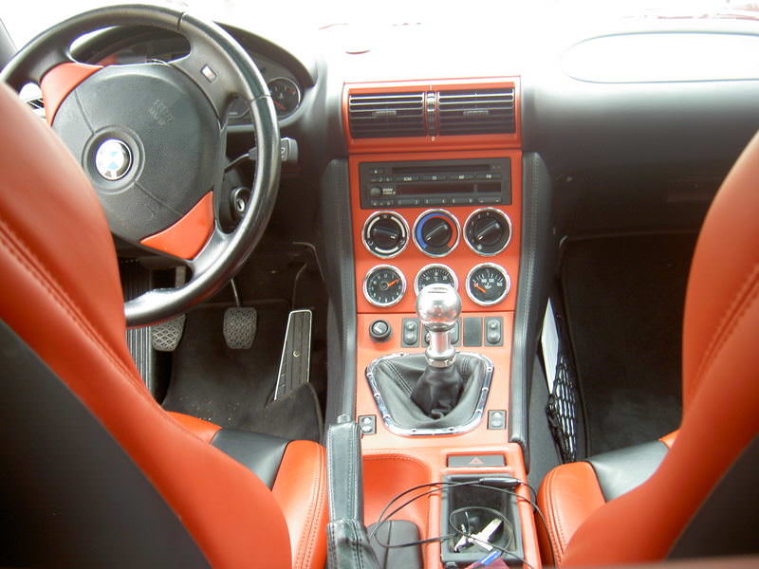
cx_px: 380
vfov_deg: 36.8
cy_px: 284
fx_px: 855
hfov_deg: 47.9
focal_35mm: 39
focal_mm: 8
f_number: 2.8
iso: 100
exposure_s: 1/60
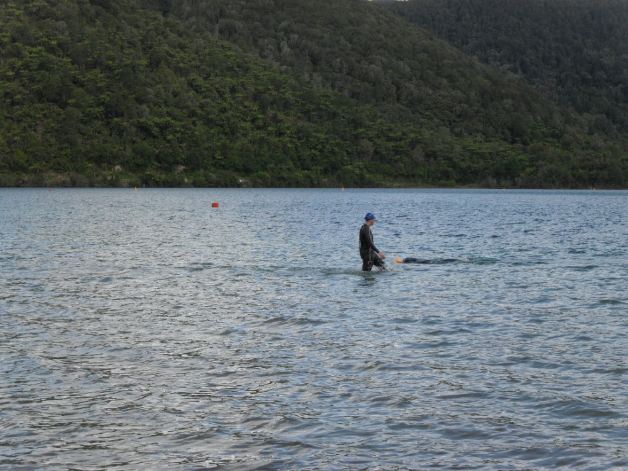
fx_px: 1451
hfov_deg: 24.4
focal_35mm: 80
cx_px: 314
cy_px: 236
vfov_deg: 18.4
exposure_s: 1/350
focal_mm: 14.1
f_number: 4.4
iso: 100
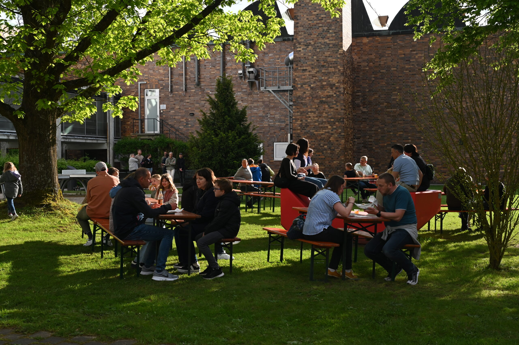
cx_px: 260
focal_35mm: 50
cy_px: 172
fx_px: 720
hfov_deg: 39.6
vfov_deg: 27.0
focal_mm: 50
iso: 800
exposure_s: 1/250
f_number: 10
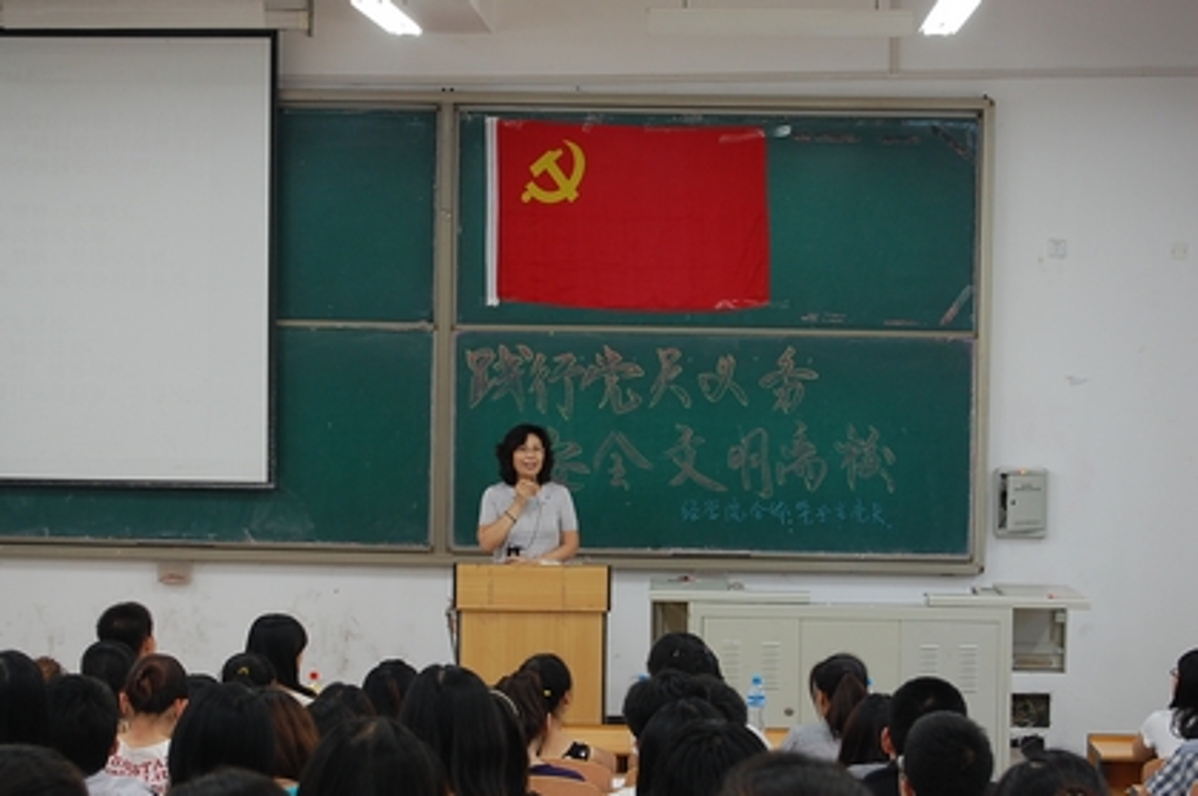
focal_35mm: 82
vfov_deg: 16.5
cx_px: 599
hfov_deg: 24.6
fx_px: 2742
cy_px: 398
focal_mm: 55
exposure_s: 1/13
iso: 400
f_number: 5.6
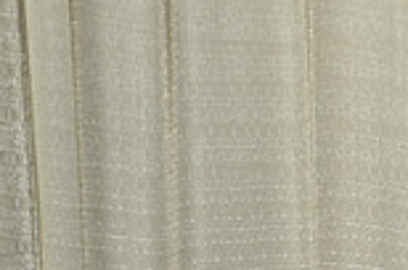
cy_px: 480
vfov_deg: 9.6
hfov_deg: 13.6
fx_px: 1538
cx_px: 718
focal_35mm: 136
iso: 200
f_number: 5
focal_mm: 36
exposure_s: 1/60
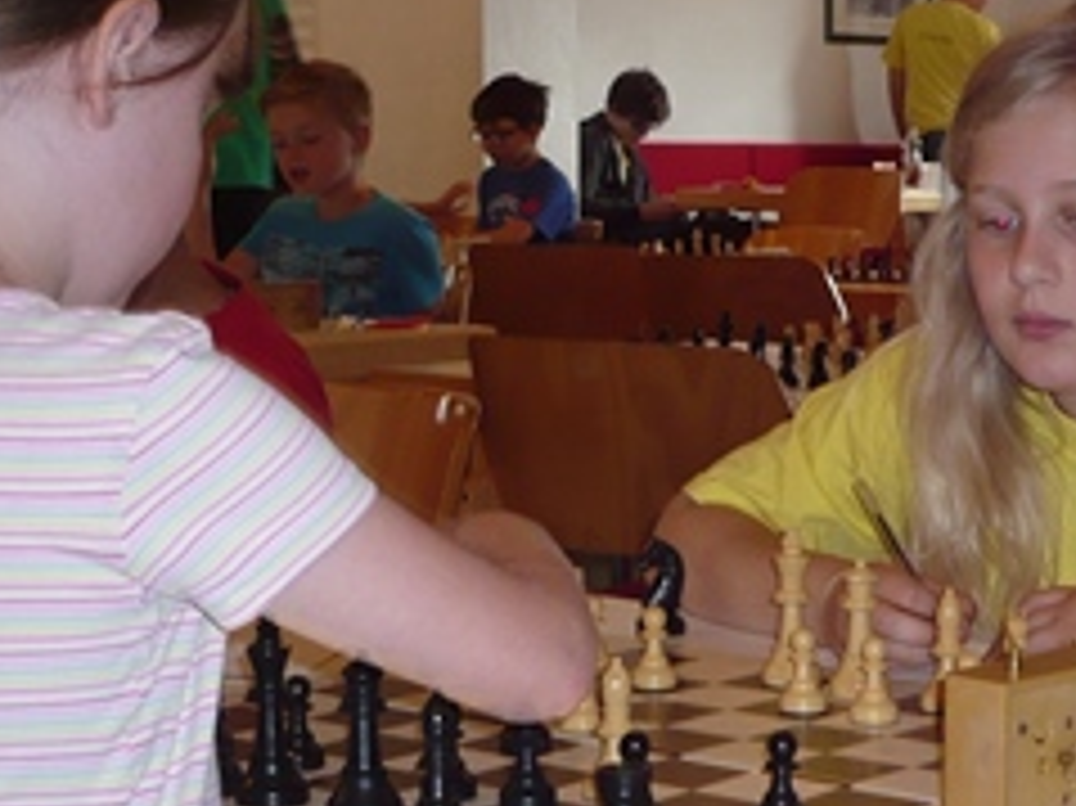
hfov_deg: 22.0
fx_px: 2734
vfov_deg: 16.8
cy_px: 459
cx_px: 873
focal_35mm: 88
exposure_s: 1/30
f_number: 2.8
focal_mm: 5.8
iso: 100
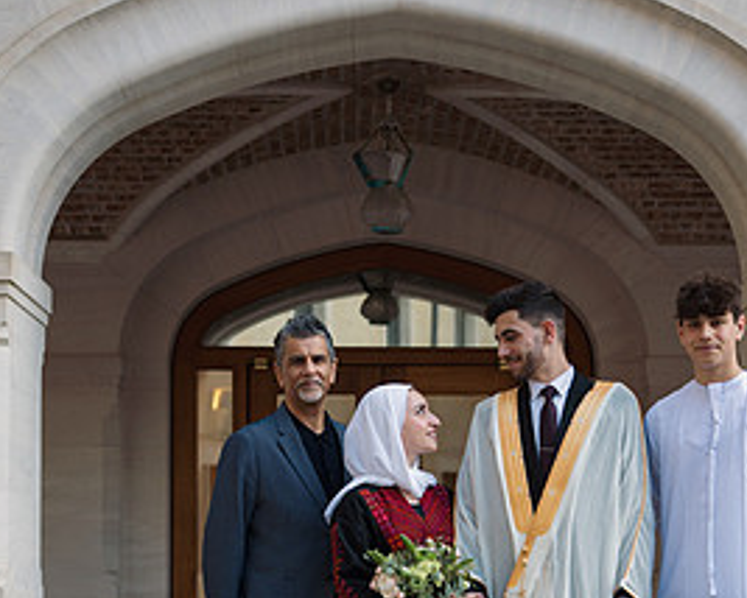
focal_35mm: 83
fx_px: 1836
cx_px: 448
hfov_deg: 23.0
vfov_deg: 18.3
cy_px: 482
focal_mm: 40
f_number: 3.2
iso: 200
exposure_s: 1/500
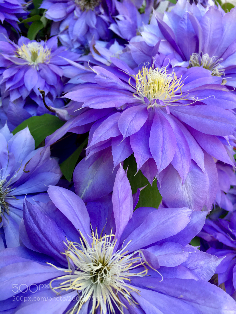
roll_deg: +0.7
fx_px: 264
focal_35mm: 29
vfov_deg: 61.7
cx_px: 118
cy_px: 157
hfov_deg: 48.2
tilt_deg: -5.9
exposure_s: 1/120
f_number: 2.2
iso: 40
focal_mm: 4.15
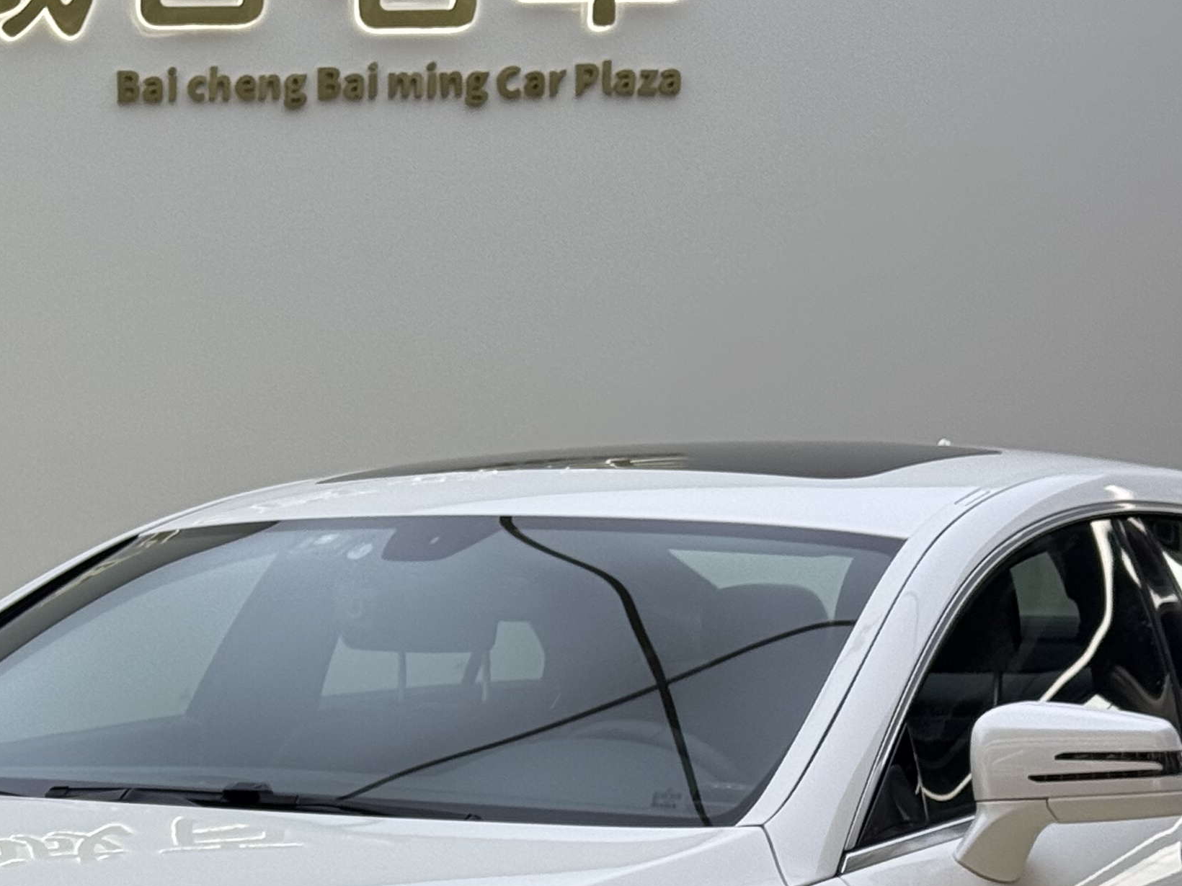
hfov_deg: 16.0
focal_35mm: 118
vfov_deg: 12.4
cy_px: 855
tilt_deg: -5.3
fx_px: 4029
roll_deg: +0.5
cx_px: -234
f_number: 1.78
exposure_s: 1/461
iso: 64
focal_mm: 6.76
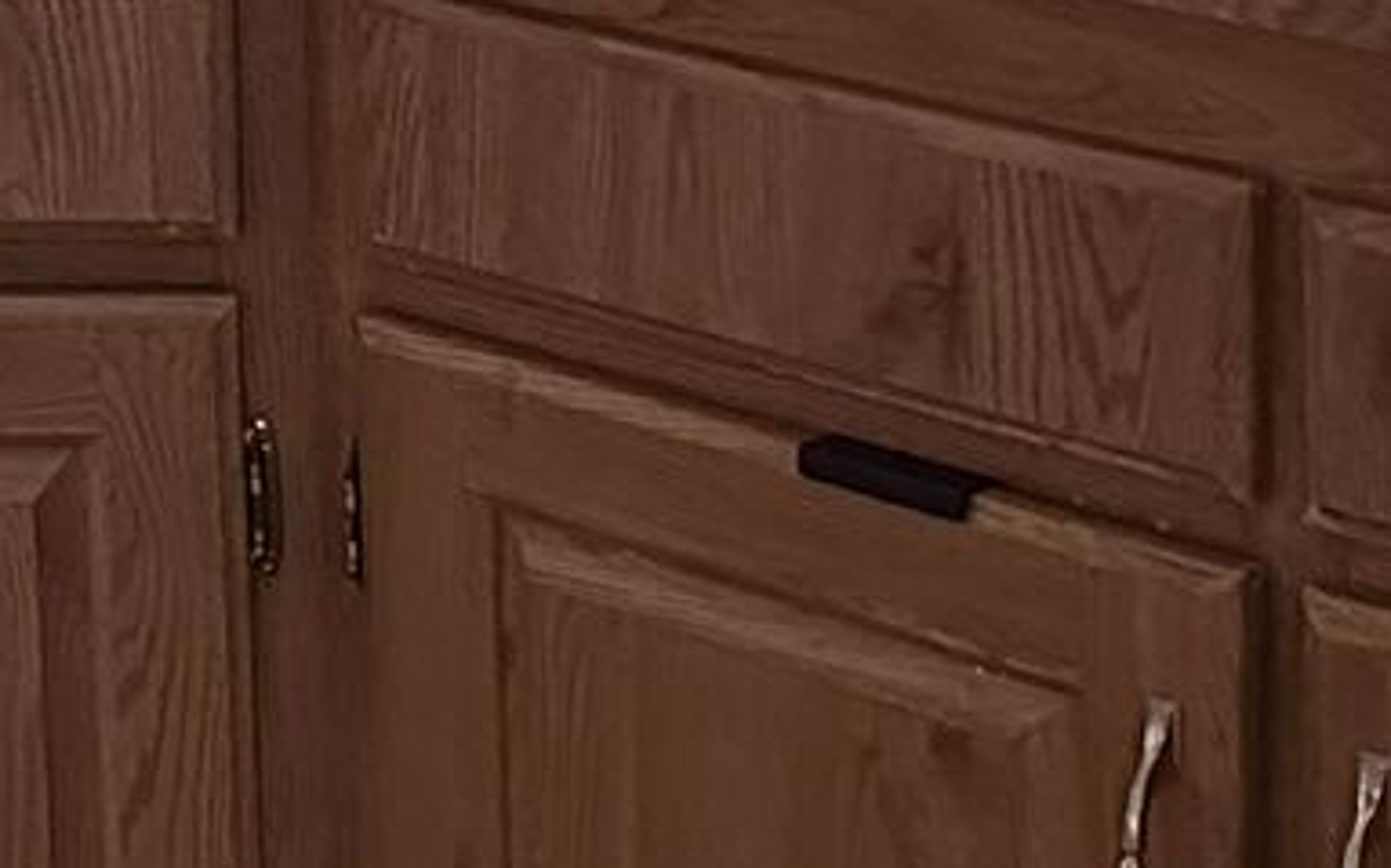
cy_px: -538
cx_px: -1028
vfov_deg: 9.3
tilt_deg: -9.4
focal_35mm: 136
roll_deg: +2.6
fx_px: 5153
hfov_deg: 13.9
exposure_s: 1/40
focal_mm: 6.86
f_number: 1.78
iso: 800
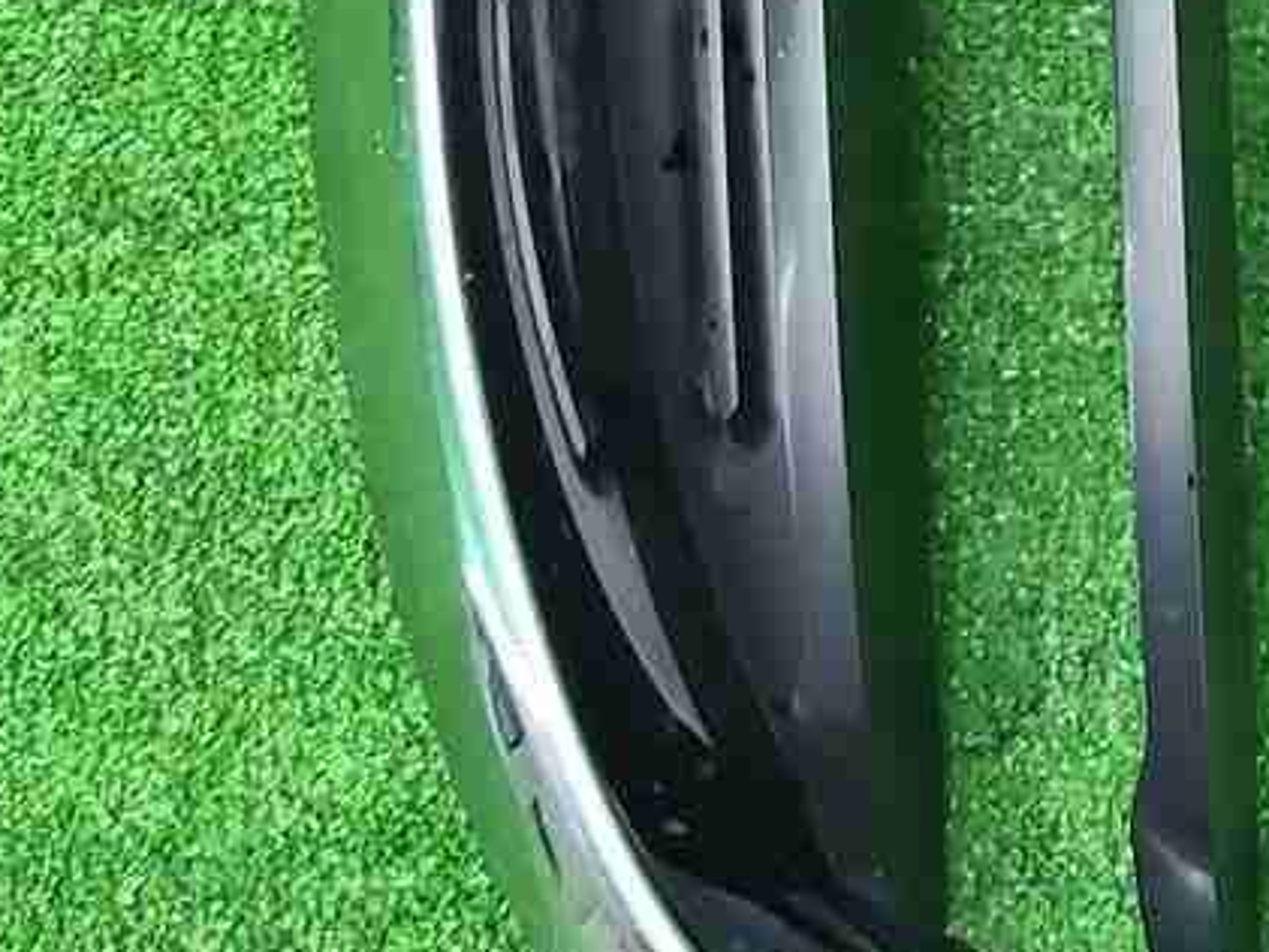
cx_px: 1884
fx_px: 3264
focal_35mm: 89
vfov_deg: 16.5
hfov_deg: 19.3
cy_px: 238
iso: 334
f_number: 1.8
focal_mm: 5.4
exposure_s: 1/50
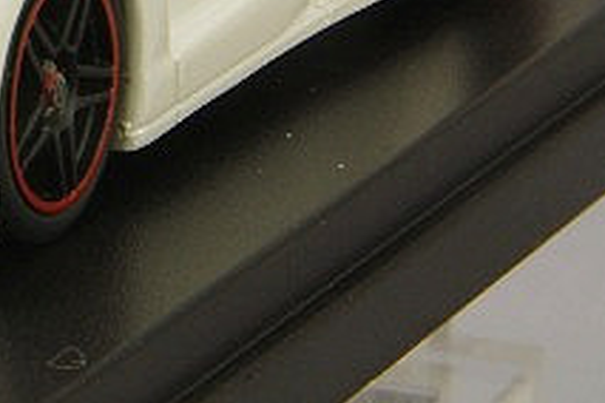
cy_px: -123
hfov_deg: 6.1
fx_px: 5646
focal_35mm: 336
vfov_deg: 4.1
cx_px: -148
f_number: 32
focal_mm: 75
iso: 400
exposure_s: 1/1.67
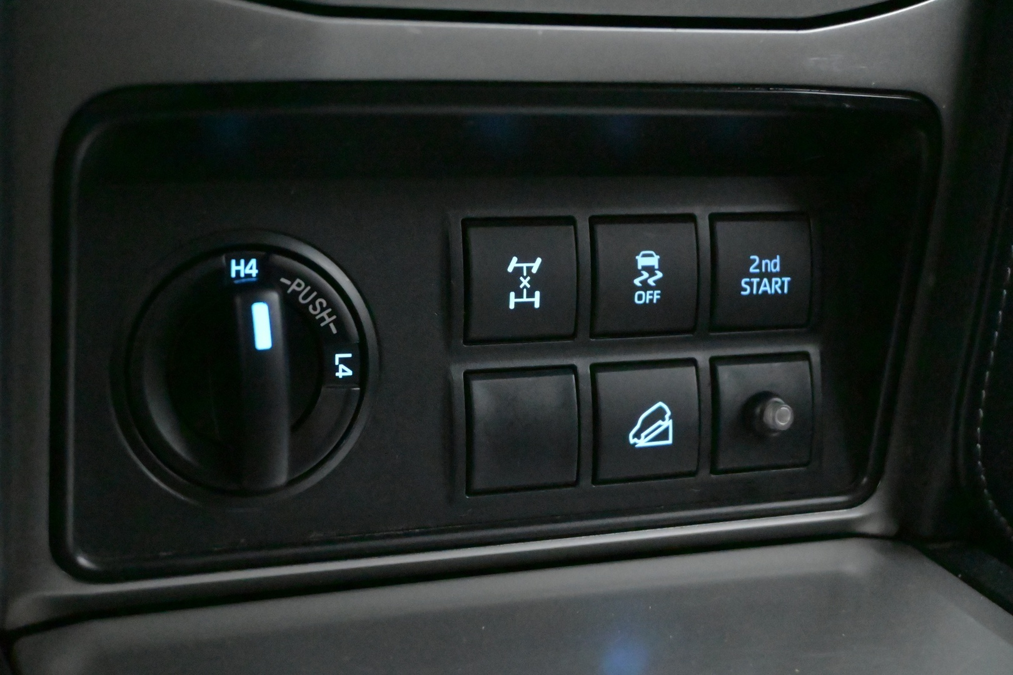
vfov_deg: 22.1
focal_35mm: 62
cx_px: 506
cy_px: 338
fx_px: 1730
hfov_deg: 32.6
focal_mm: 41
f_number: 5.6
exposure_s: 1/60
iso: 22800
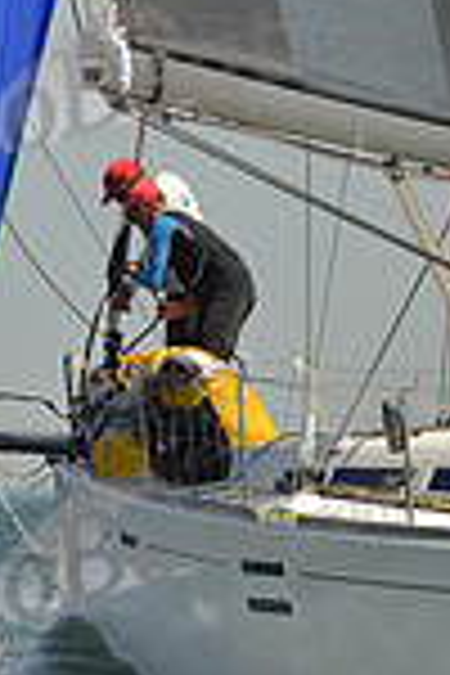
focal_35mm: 368
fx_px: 6899
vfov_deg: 5.6
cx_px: 644
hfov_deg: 3.7
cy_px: 268
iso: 200
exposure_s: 1/1250
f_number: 8
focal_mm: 95
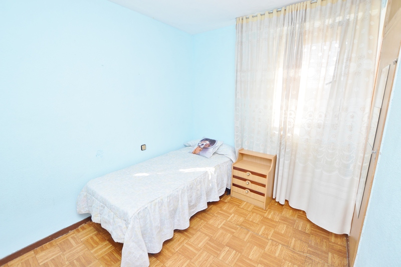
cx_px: 200
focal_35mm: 15
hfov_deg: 100.4
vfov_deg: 77.2
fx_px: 167
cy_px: 134
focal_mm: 10
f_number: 5.6
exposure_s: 1/125
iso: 400
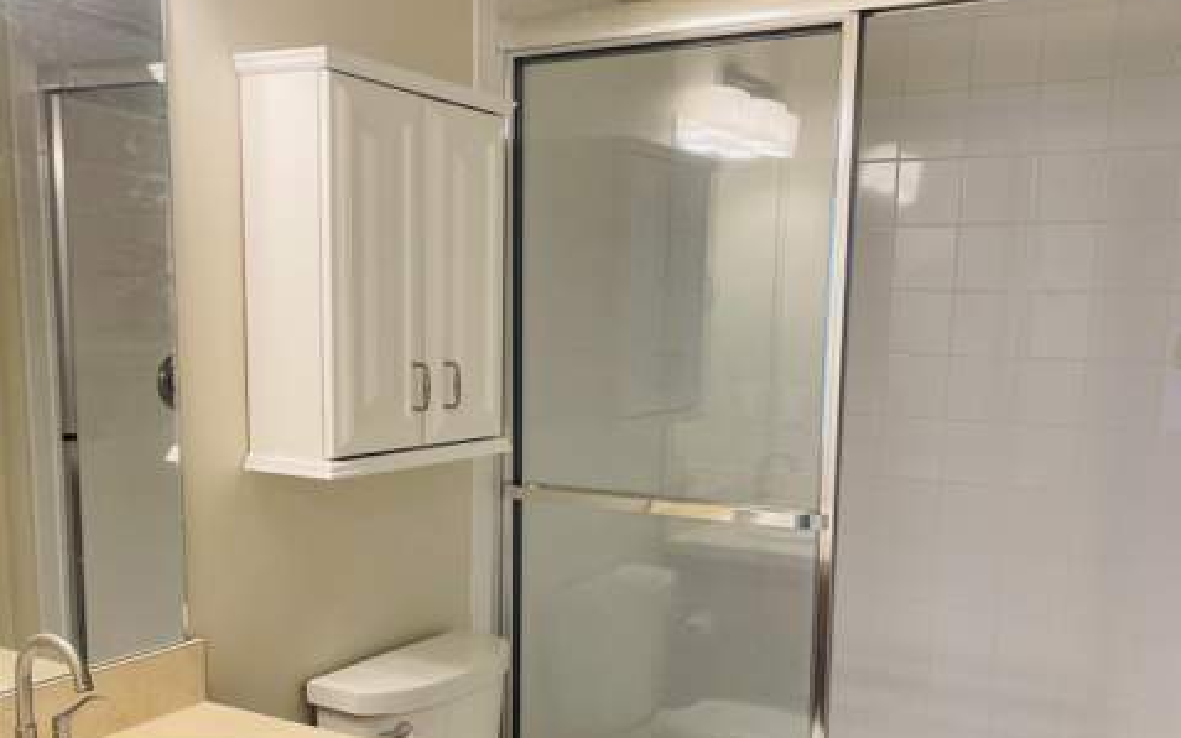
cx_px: 592
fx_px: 1191
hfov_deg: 52.8
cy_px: 515
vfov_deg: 34.0
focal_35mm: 37
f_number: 1.6
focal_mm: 4.2
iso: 100
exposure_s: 1/120
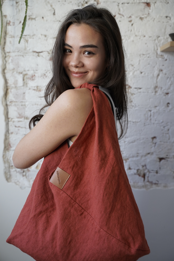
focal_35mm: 44
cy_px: 130
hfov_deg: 30.6
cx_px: 87
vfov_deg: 44.6
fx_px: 318
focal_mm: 43.9
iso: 1250
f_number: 4
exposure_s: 1/160
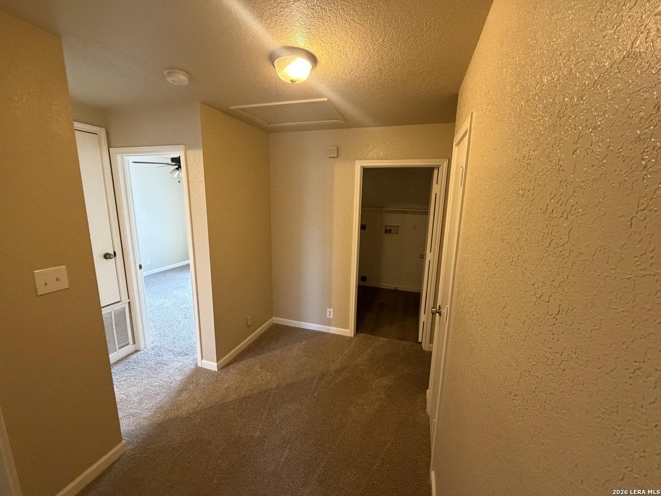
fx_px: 267
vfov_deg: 85.7
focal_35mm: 14
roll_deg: -0.8
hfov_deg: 102.1
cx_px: 330
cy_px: 248
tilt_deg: -9.7
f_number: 2.2
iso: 800
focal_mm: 2.22
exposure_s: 1/60
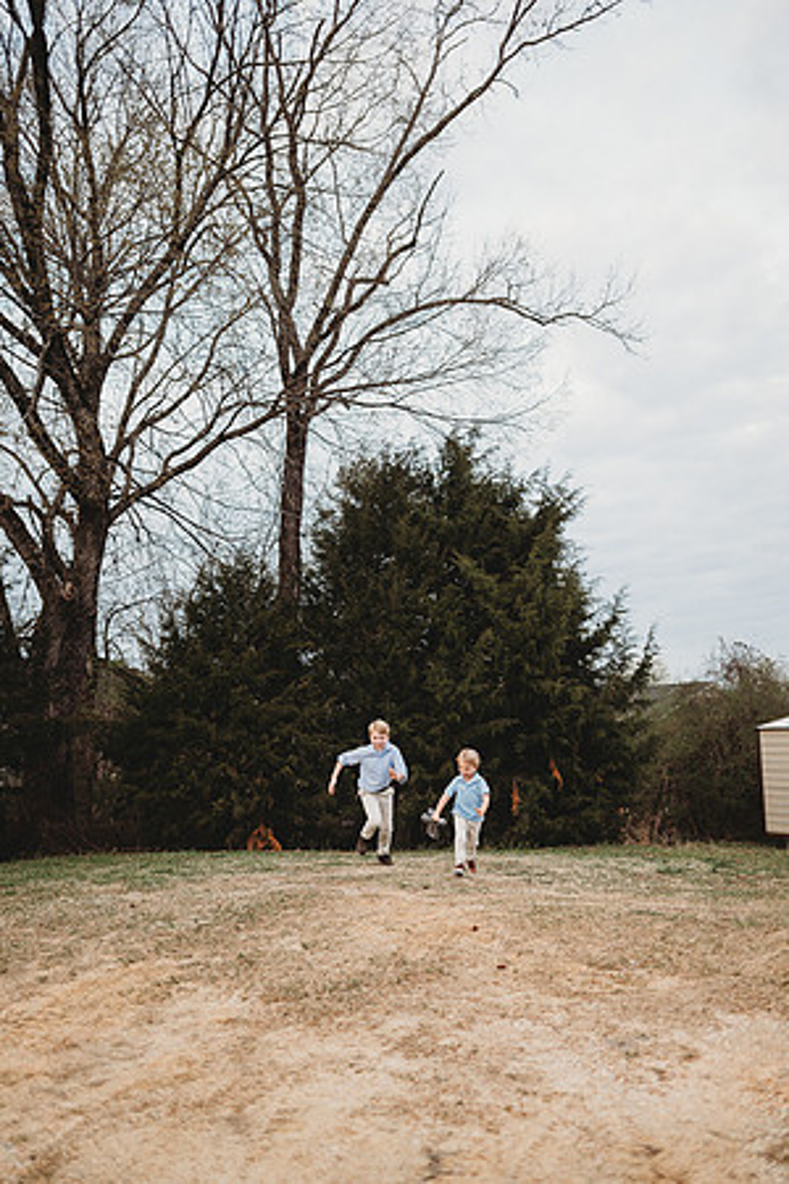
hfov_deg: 53.1
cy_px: 592
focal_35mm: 24
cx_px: 394
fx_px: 789
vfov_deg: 73.7
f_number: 2.5
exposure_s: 1/250
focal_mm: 24
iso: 320
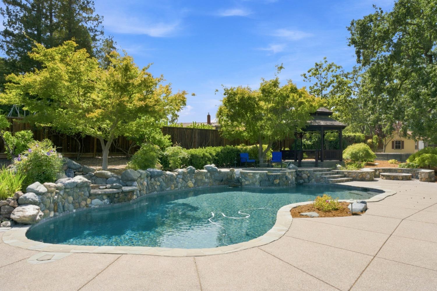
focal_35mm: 25
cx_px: 218
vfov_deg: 51.3
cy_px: 146
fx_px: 303
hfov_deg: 71.5
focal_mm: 25
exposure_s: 1/125
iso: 320
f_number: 20
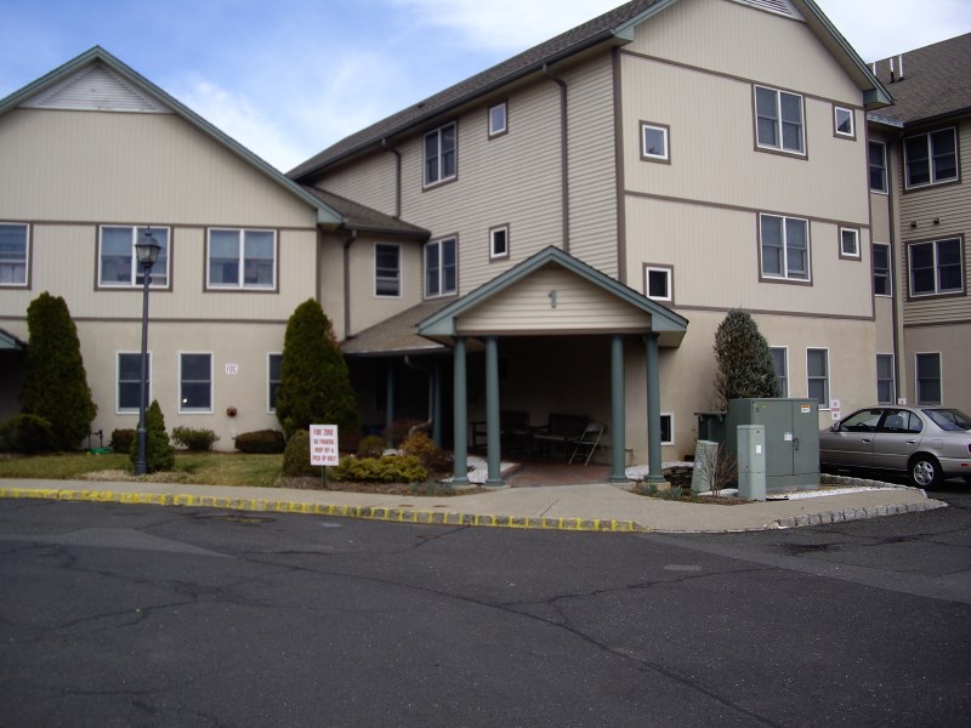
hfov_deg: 49.0
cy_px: 364
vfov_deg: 37.7
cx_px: 486
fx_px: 1066
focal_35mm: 38
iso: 64
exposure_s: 1/100
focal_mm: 7.9
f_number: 8
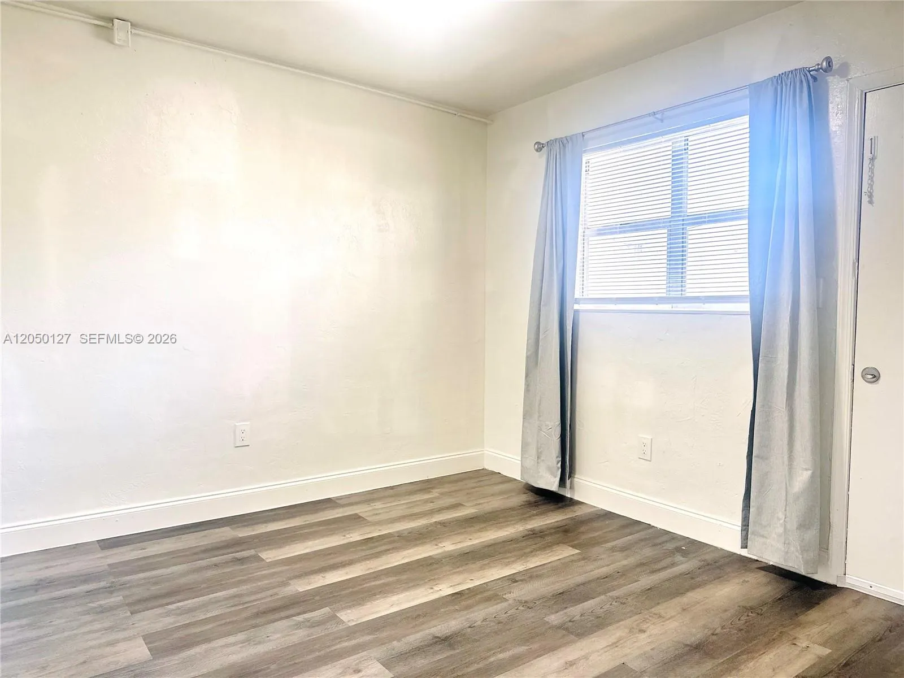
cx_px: 452
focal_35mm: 24
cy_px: 339
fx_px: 627
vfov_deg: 56.8
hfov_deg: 71.6
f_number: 1.78
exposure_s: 1/120
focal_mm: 6.86
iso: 200
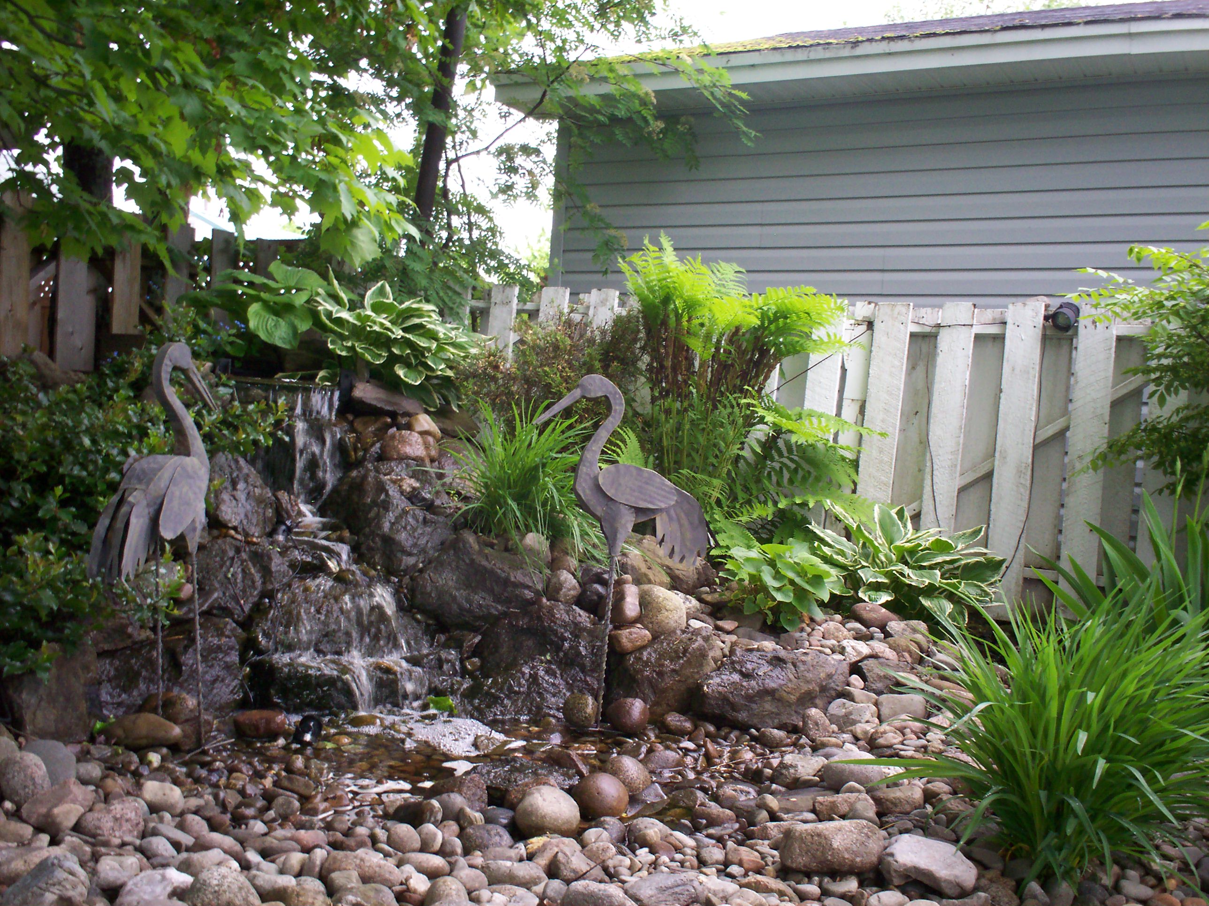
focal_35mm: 36
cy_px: 453
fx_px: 1257
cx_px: 604
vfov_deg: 39.7
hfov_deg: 51.4
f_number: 4.5
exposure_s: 1/60
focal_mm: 6
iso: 140
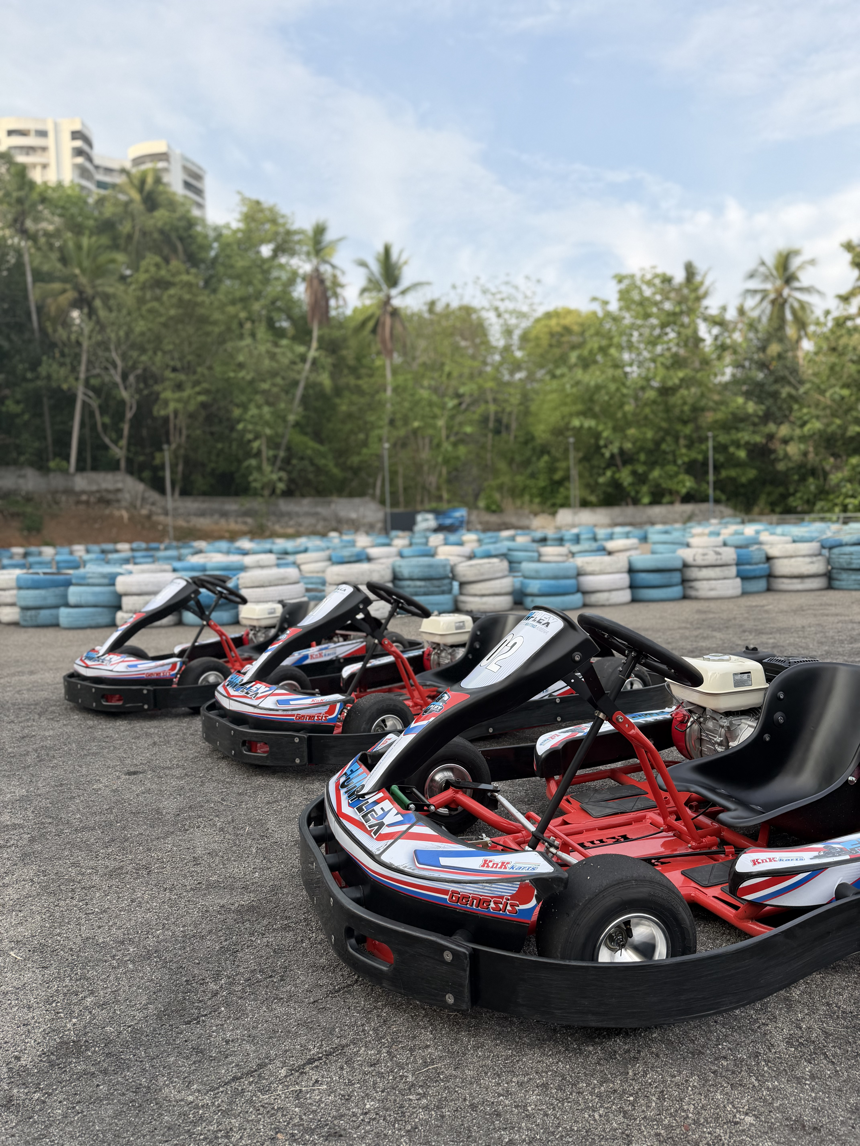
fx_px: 795
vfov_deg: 71.6
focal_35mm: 24
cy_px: 573
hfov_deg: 56.8
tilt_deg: -2.3
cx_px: 430
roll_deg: +1.8
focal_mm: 6.76
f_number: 1.78
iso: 80
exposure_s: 1/849
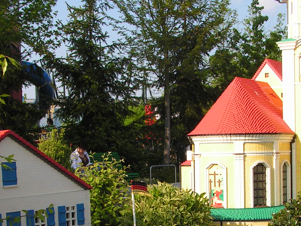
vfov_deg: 18.8
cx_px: 165
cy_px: 172
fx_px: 678
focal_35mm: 78
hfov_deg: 25.0
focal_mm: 6.3
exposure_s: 1/250
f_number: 5.6
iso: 50
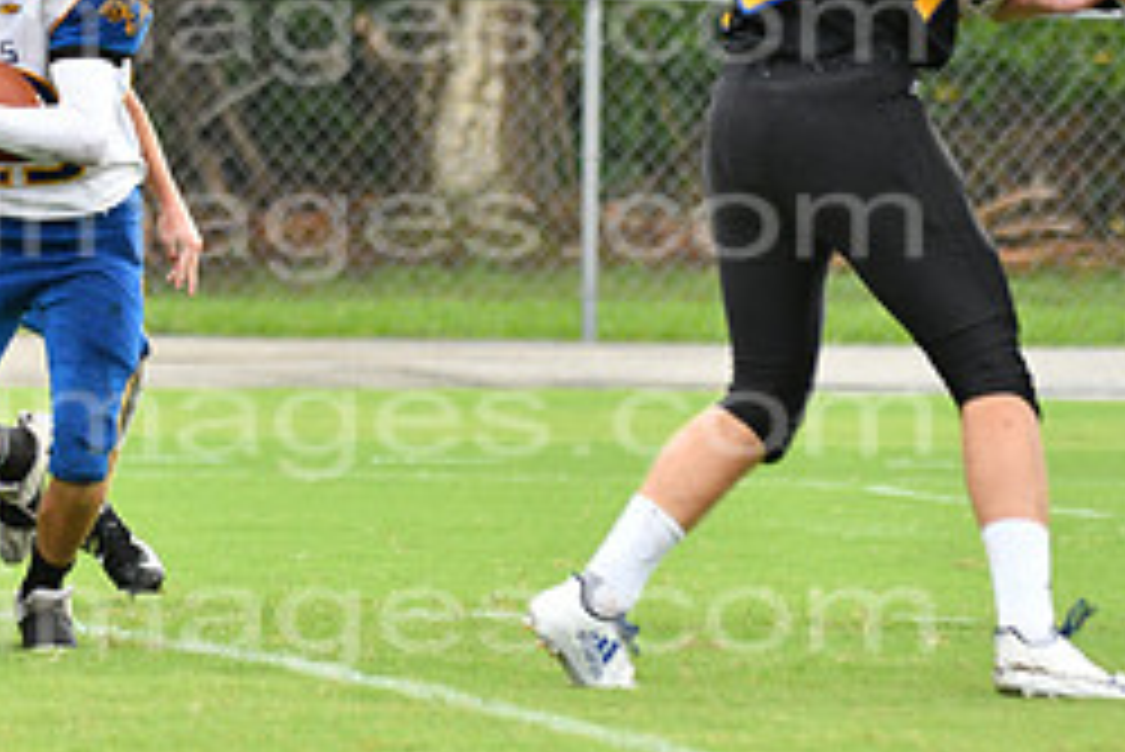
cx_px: -86
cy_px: 128
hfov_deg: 4.2
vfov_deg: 2.8
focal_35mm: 487
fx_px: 15227
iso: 800
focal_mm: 140
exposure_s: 1/2000
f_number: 3.5
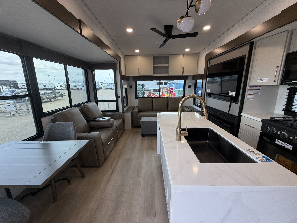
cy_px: 112
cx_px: 148
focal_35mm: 14
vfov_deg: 85.7
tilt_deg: -13.3
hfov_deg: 102.1
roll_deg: -0.2
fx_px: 120
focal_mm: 2.22
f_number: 2.2
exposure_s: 1/88
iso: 80
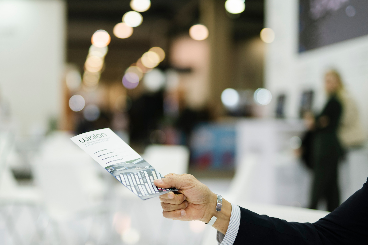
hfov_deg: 33.8
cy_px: 128
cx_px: 152
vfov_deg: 23.0
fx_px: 603
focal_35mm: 59
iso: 250
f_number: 1.6
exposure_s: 1/320
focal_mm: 50
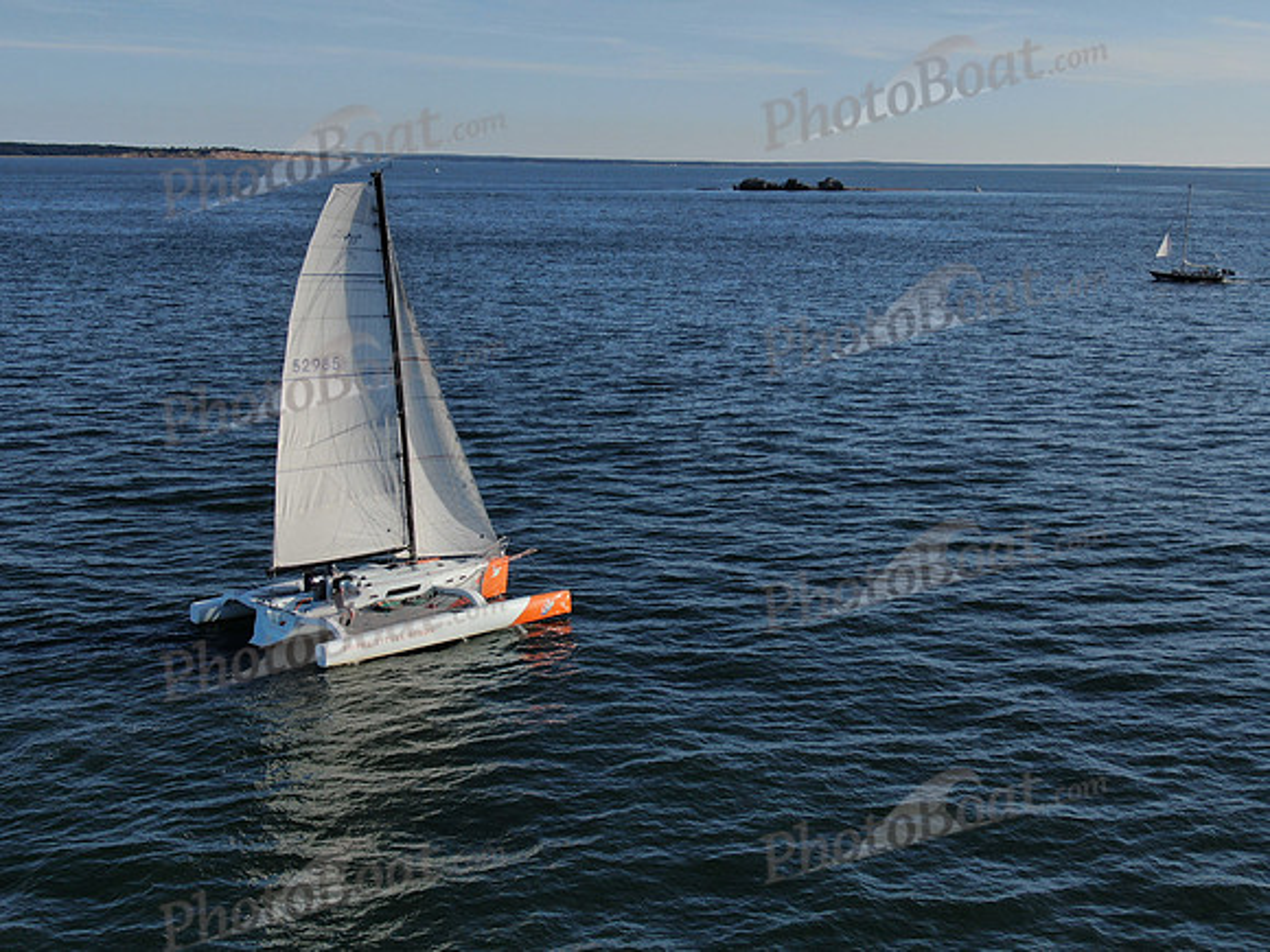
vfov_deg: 30.3
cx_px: 635
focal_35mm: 48
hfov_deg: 39.7
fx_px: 1761
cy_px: 476
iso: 100
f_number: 3.8
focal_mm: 8.6
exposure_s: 1/1250
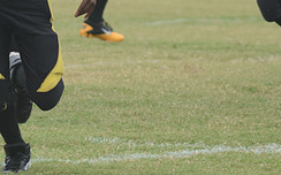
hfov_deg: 2.9
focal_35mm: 726
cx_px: 14
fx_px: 5555
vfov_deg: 1.8
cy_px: -9
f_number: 5.6
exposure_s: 1/640
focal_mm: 200
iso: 400
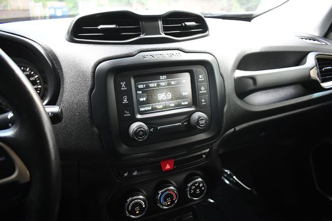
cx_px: 166
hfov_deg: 67.4
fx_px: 249
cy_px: 110
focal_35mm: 27
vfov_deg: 47.9
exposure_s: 1/125
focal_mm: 18
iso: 1800
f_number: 3.5
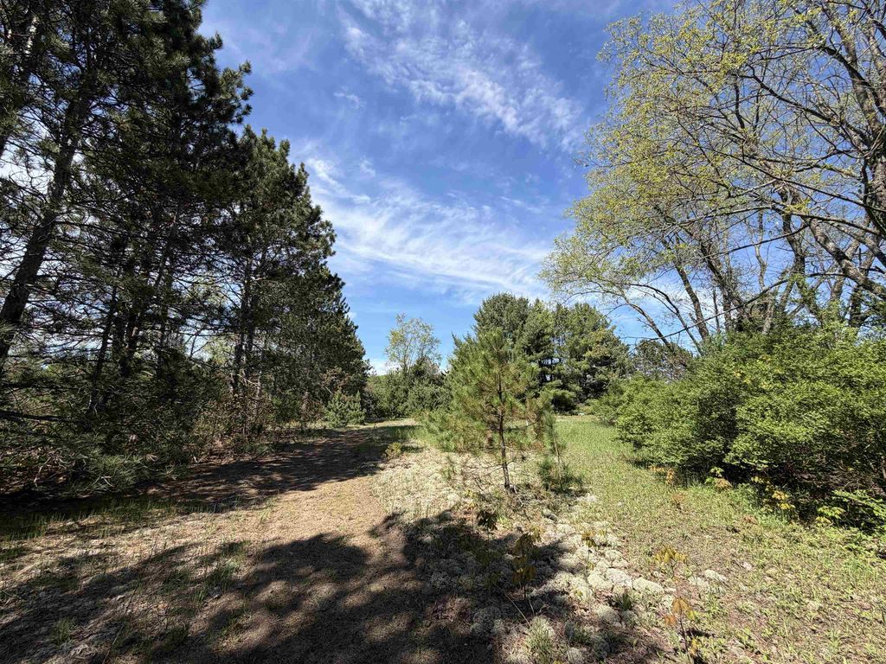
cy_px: 332
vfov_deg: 85.7
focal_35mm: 14
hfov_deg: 102.1
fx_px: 358
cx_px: 443
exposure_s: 1/770
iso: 32
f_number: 2.2
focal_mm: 2.22
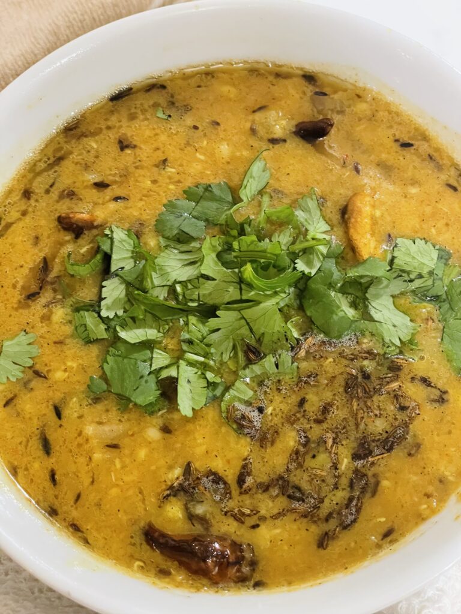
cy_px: 307
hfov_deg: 28.0
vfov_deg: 36.8
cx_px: 230
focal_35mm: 52
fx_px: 923
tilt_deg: -71.2
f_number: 2
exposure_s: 1/60
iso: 640
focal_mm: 6
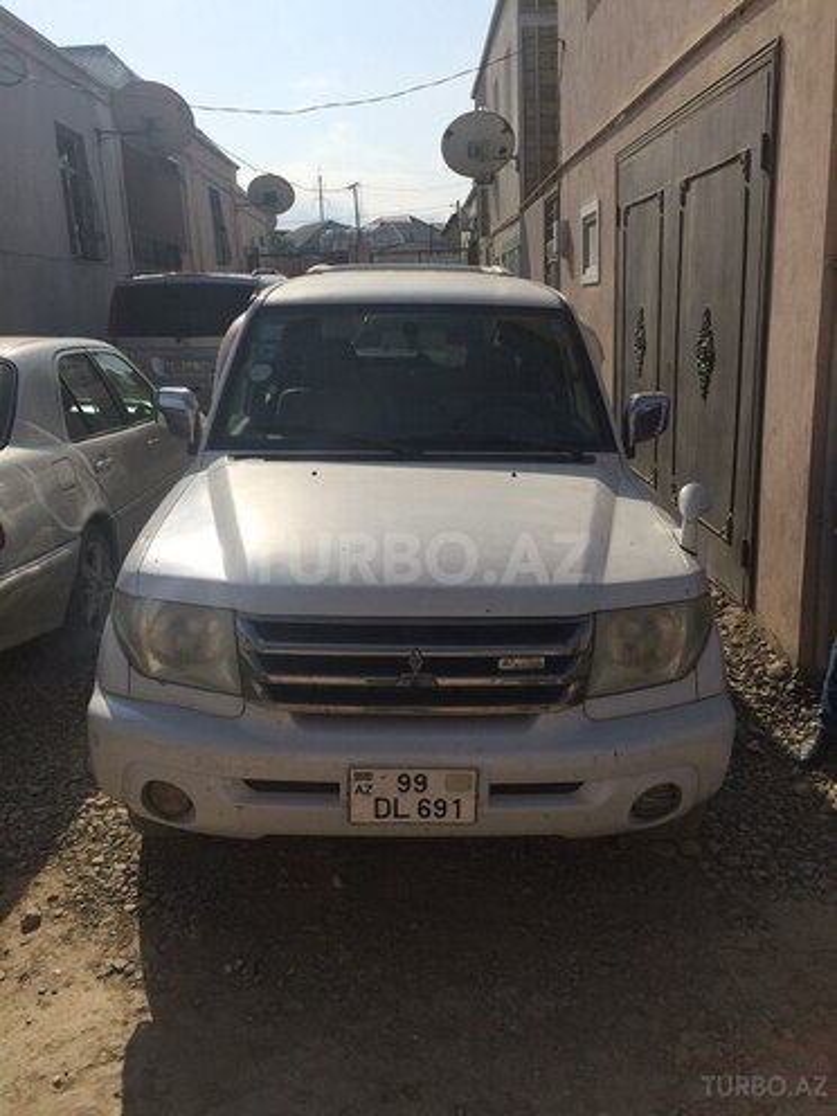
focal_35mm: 29
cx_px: 418
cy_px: 558
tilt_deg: -16.4
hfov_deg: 48.2
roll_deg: +1.9
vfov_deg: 61.7
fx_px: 935
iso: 32
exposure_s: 1/4115
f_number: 2.2
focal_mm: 4.15
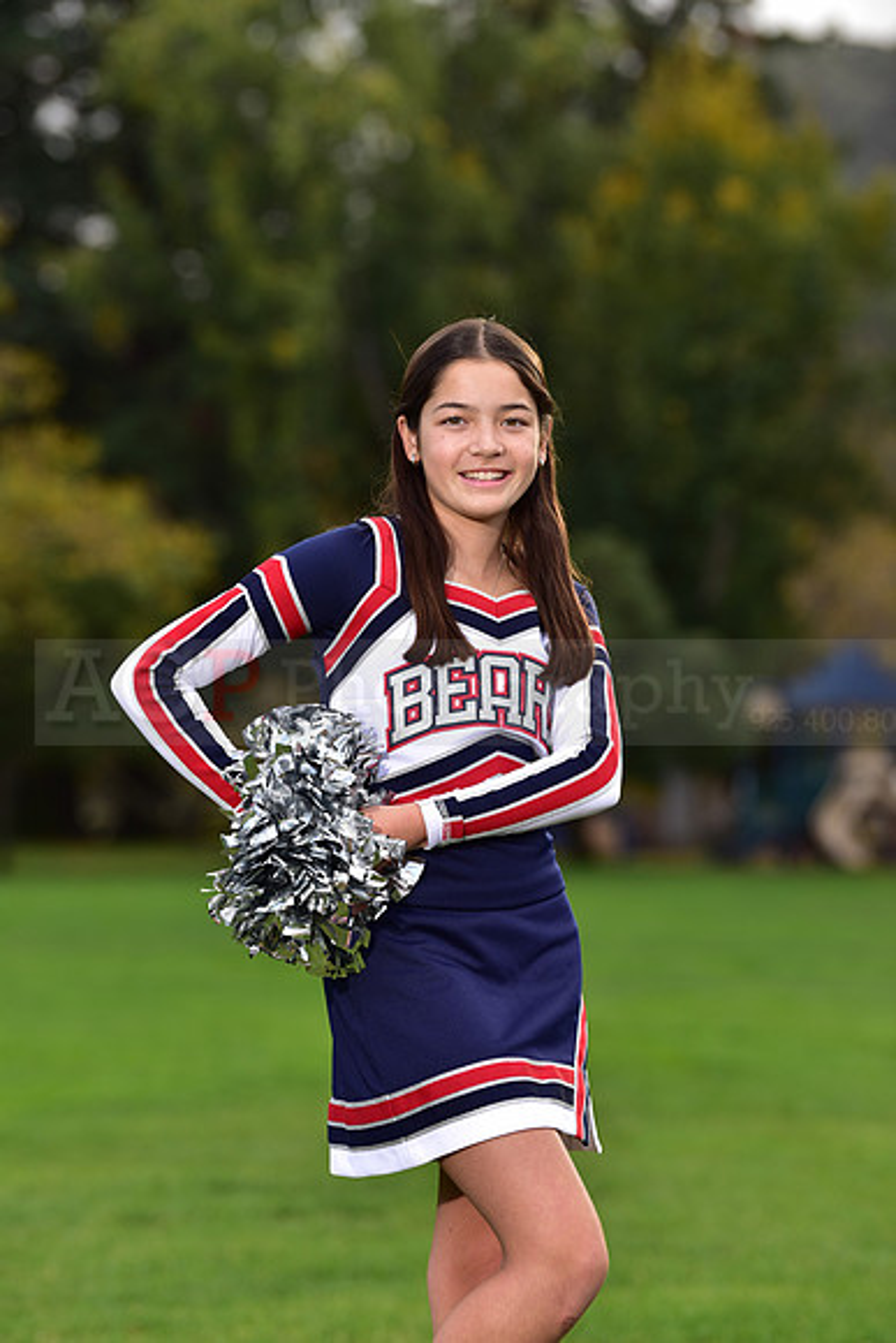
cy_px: 672
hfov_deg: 8.9
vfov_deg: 13.2
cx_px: 448
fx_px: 5783
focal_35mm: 155
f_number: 4.5
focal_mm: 155
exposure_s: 1/250
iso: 160
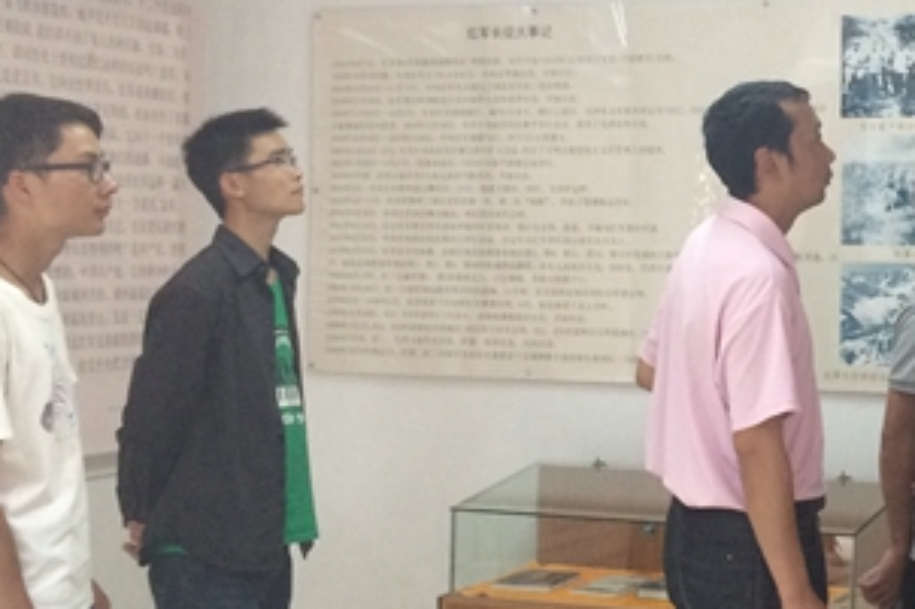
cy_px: 208
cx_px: 900
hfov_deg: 27.3
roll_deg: -1.6
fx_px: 1778
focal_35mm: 70
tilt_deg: -2.6
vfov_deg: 19.4
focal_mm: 4.15
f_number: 2.2
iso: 160
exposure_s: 1/30
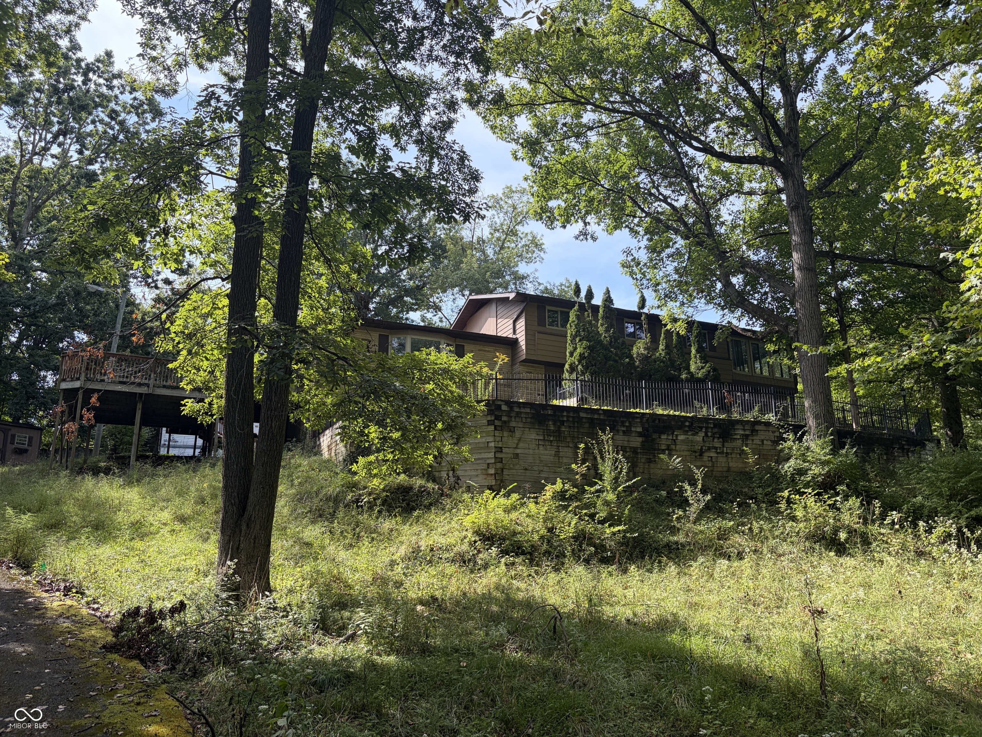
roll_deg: +0.4
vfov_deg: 53.1
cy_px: 368
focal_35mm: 26
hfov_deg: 67.3
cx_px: 491
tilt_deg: +16.4
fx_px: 738
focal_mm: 5.96
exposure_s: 1/773
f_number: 1.6
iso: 64
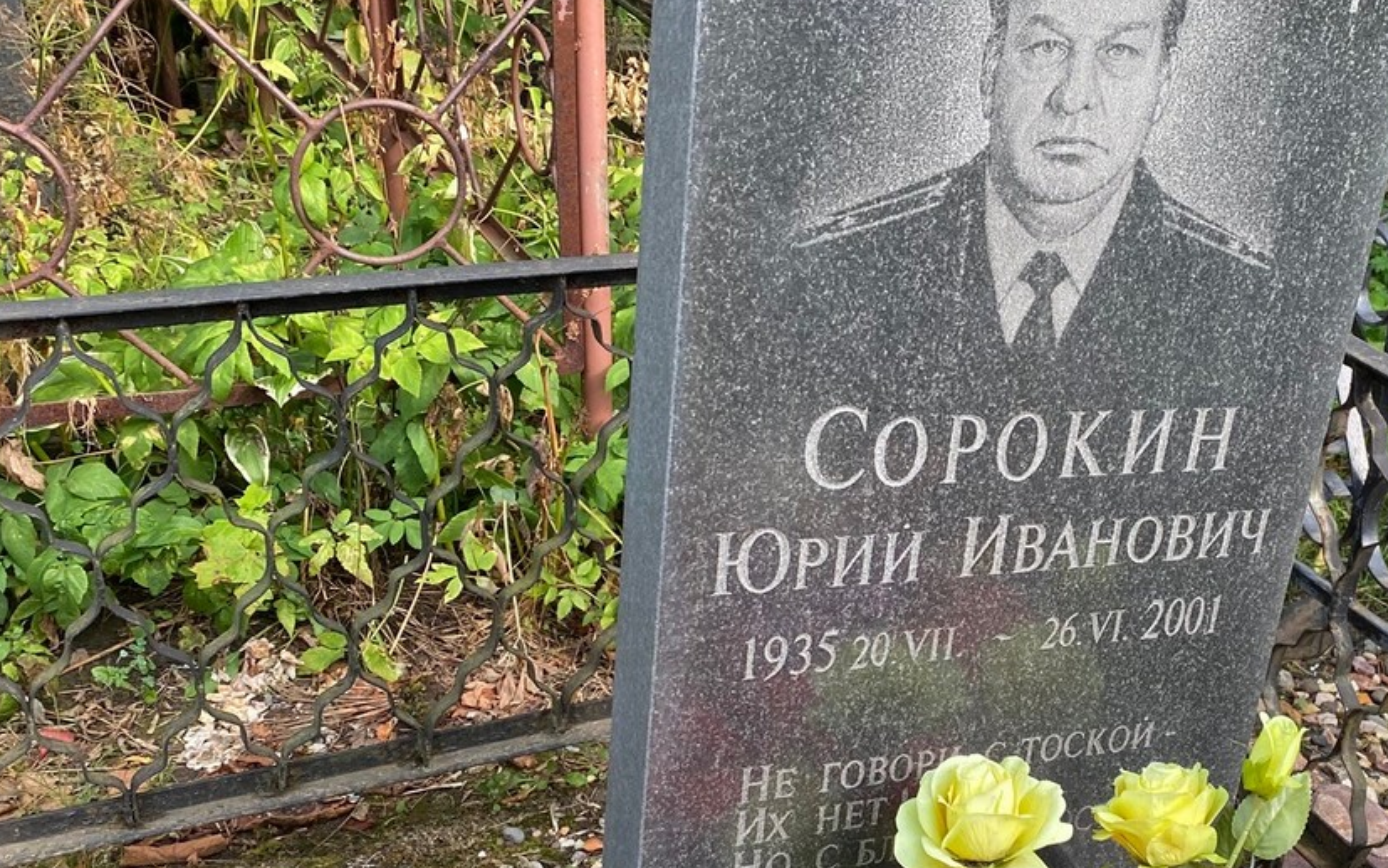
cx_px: 1057
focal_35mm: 48
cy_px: 599
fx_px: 1816
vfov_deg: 26.7
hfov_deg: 40.5
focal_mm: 4.25
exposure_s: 1/251
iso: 32
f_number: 1.8
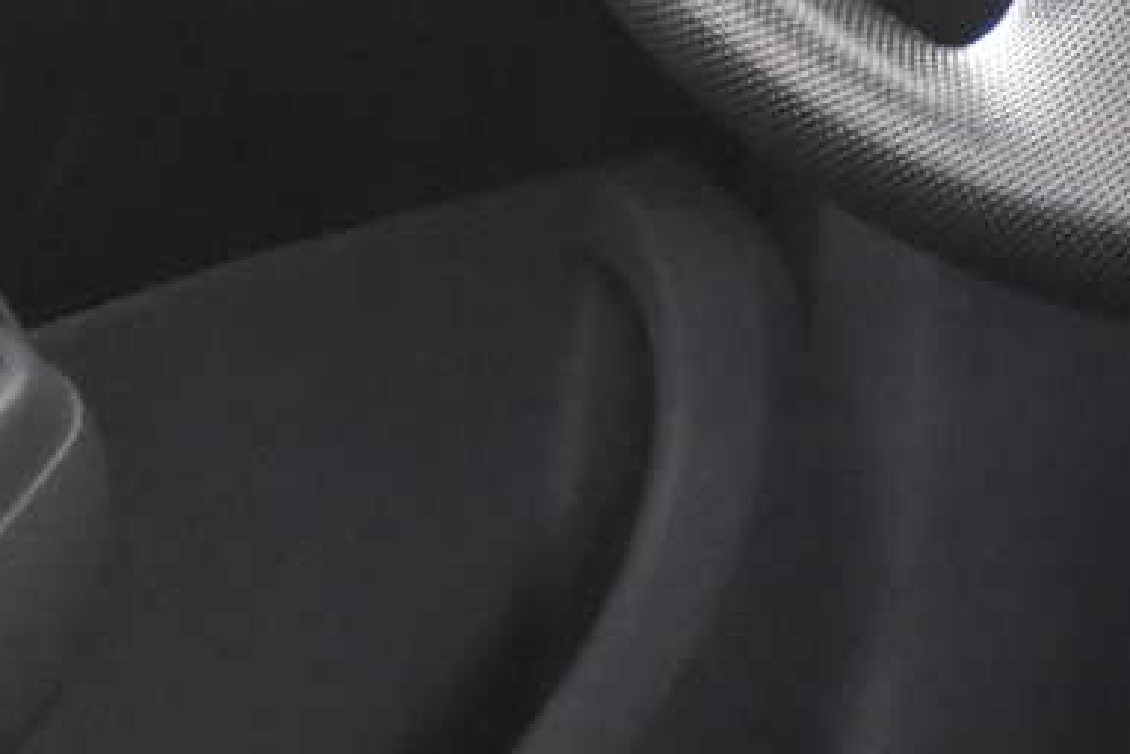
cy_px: -216
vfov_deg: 7.5
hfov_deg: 10.9
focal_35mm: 181
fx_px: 5683
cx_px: 1742
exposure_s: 1/40
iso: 6400
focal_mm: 24
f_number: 3
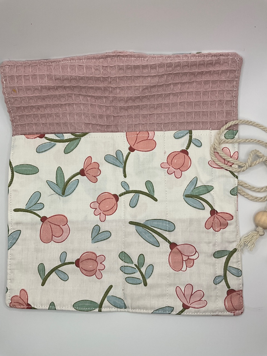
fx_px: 298
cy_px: 178
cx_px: 134
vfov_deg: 61.7
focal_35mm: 29
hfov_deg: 48.2
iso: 25
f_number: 1.8
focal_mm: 3
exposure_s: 1/362
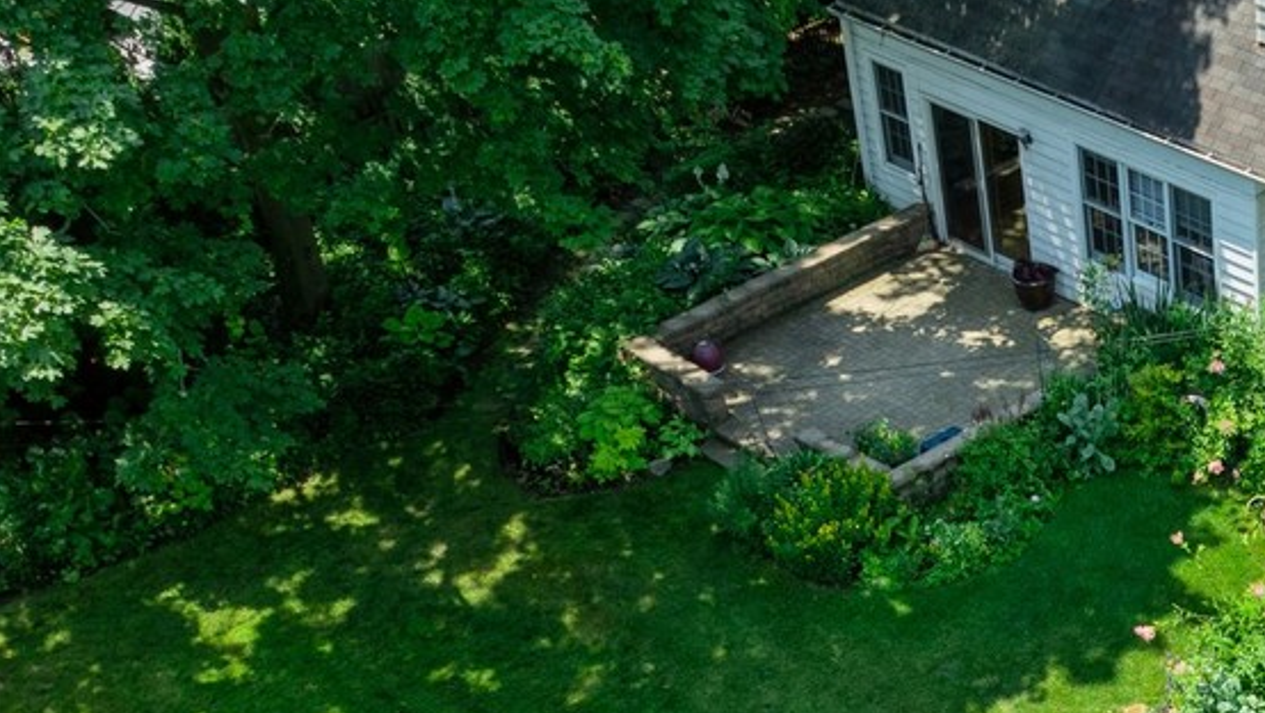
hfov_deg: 28.2
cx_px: 1389
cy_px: 887
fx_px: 2282
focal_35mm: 68
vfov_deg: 16.9
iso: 100
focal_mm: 12.29
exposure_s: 1/200
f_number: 2.8
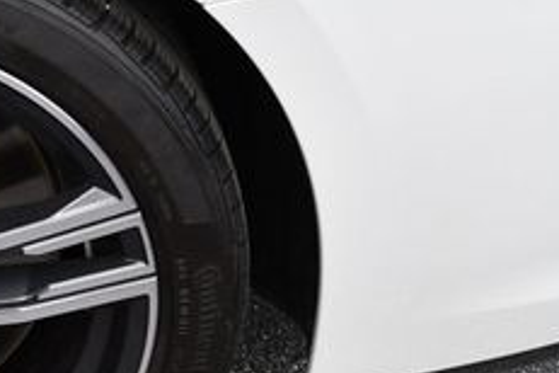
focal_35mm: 111
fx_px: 1723
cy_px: 262
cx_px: -189
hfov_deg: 17.2
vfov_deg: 12.3
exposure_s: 1/250
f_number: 5.6
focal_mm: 20
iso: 200
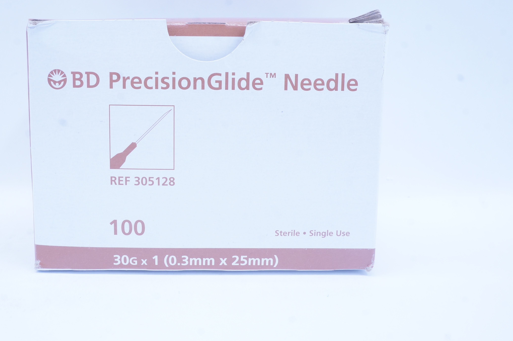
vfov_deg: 33.3
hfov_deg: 48.3
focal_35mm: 40
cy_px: 145
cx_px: 210
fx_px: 569
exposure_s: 1/10
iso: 400
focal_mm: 22
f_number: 14
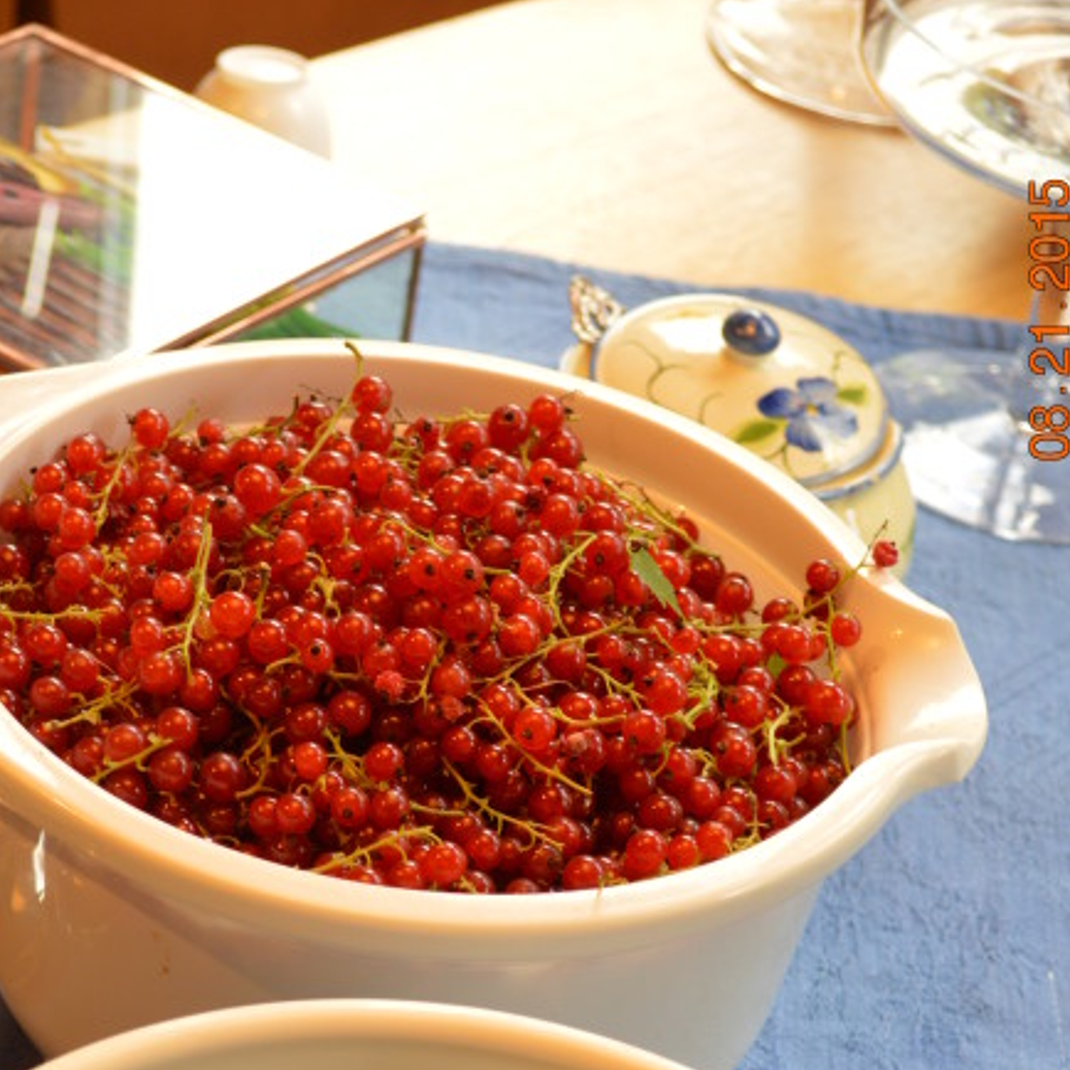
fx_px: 3287
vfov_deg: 18.2
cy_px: 979
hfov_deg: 18.5
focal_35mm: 94
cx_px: 493
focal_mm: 40
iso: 400
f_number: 5.6
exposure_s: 1/40
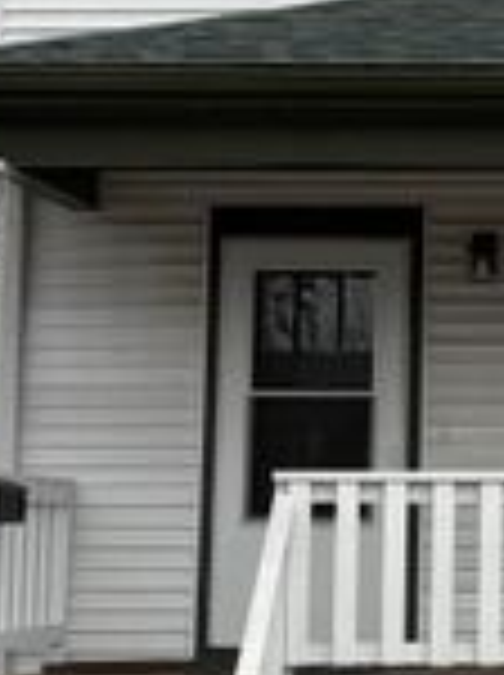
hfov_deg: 12.4
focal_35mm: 116
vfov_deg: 17.0
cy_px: 286
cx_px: 626
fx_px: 2258
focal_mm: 5.96
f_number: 1.6
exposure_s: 1/3279
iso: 50
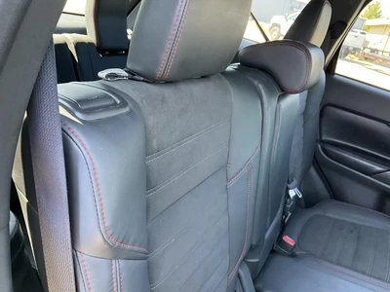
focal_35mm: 29
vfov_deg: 48.2
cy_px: 146
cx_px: 195
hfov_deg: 61.7
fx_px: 327
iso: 160
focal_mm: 3
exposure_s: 1/60
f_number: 1.8
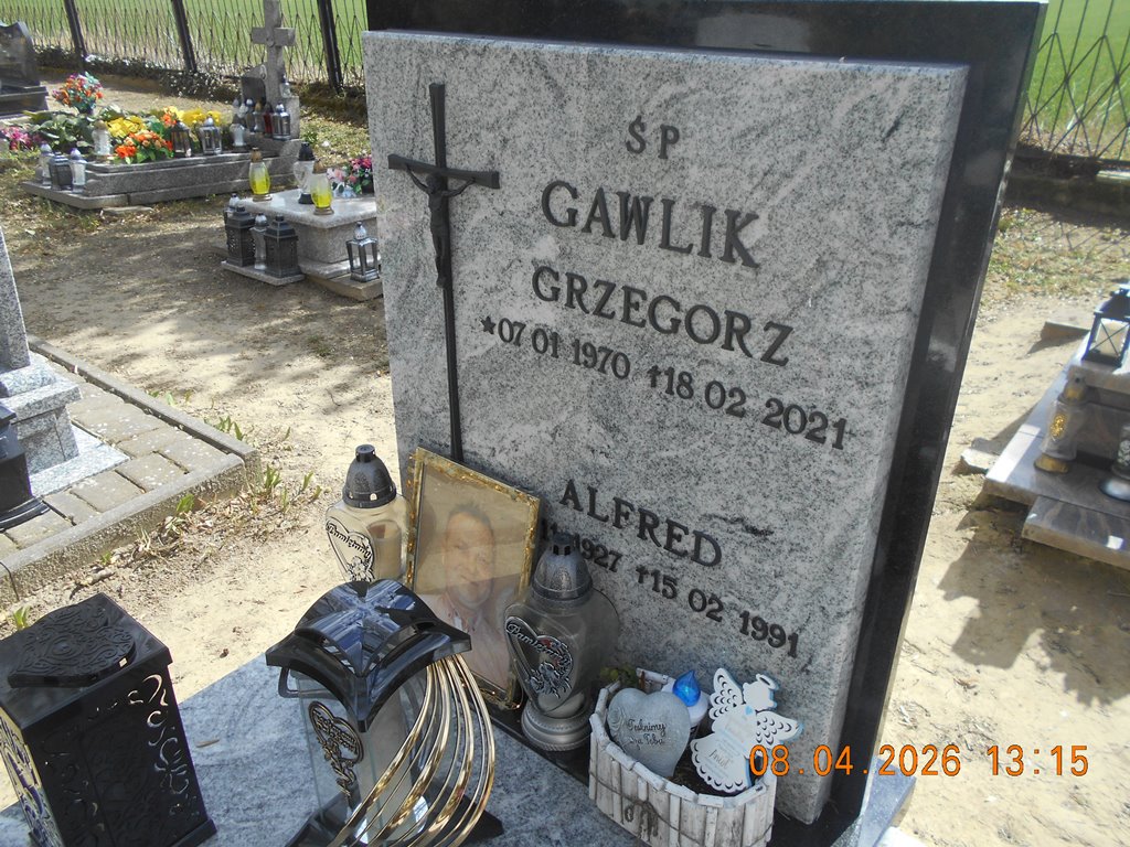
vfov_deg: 53.1
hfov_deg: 67.3
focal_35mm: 26
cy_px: 424
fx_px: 849
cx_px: 565
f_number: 3.2
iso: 80
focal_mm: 4.6
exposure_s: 1/400
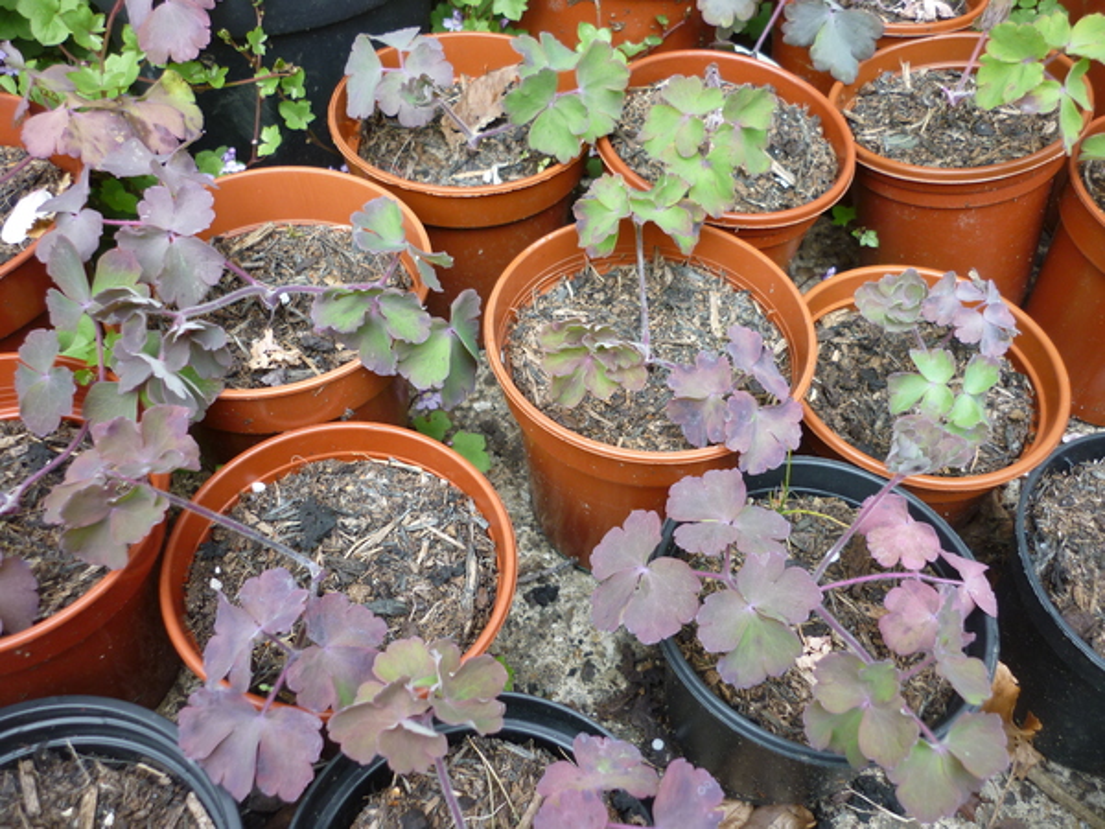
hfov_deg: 55.4
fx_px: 1053
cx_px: 552
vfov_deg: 42.9
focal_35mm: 33
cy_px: 414
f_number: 2.8
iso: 80
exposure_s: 1/40
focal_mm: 5.5
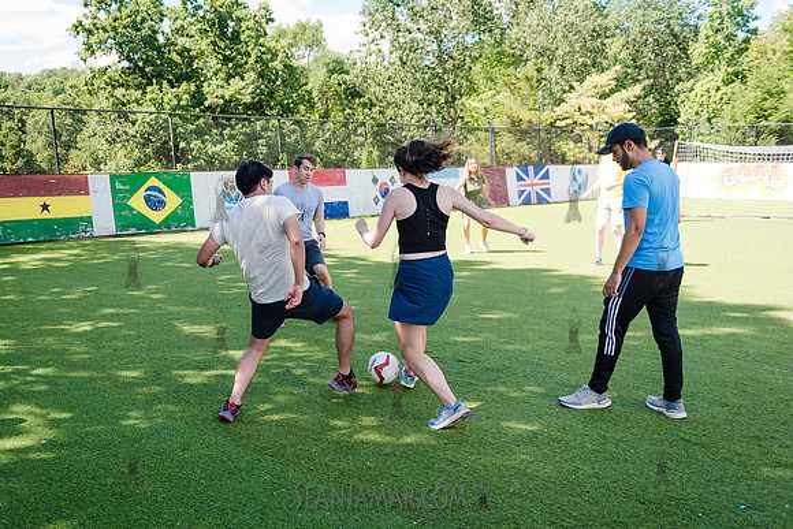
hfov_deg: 51.8
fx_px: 797
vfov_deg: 36.6
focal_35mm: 36
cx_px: 262
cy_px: 315
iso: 200
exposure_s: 1/800
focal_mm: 27
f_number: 2.8
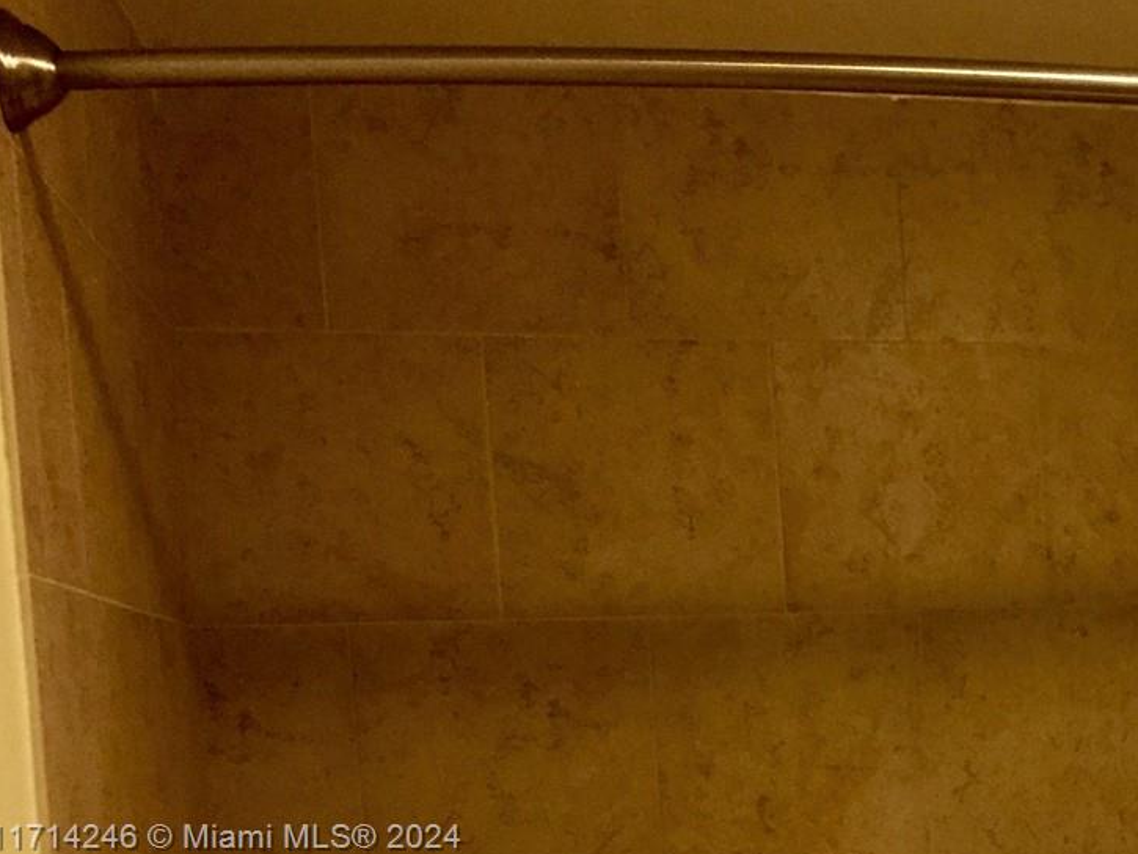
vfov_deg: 22.1
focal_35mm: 64
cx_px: 1215
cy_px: 840
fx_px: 2104
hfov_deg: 27.9
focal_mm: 4.15
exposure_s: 1/30
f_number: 2.2
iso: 200
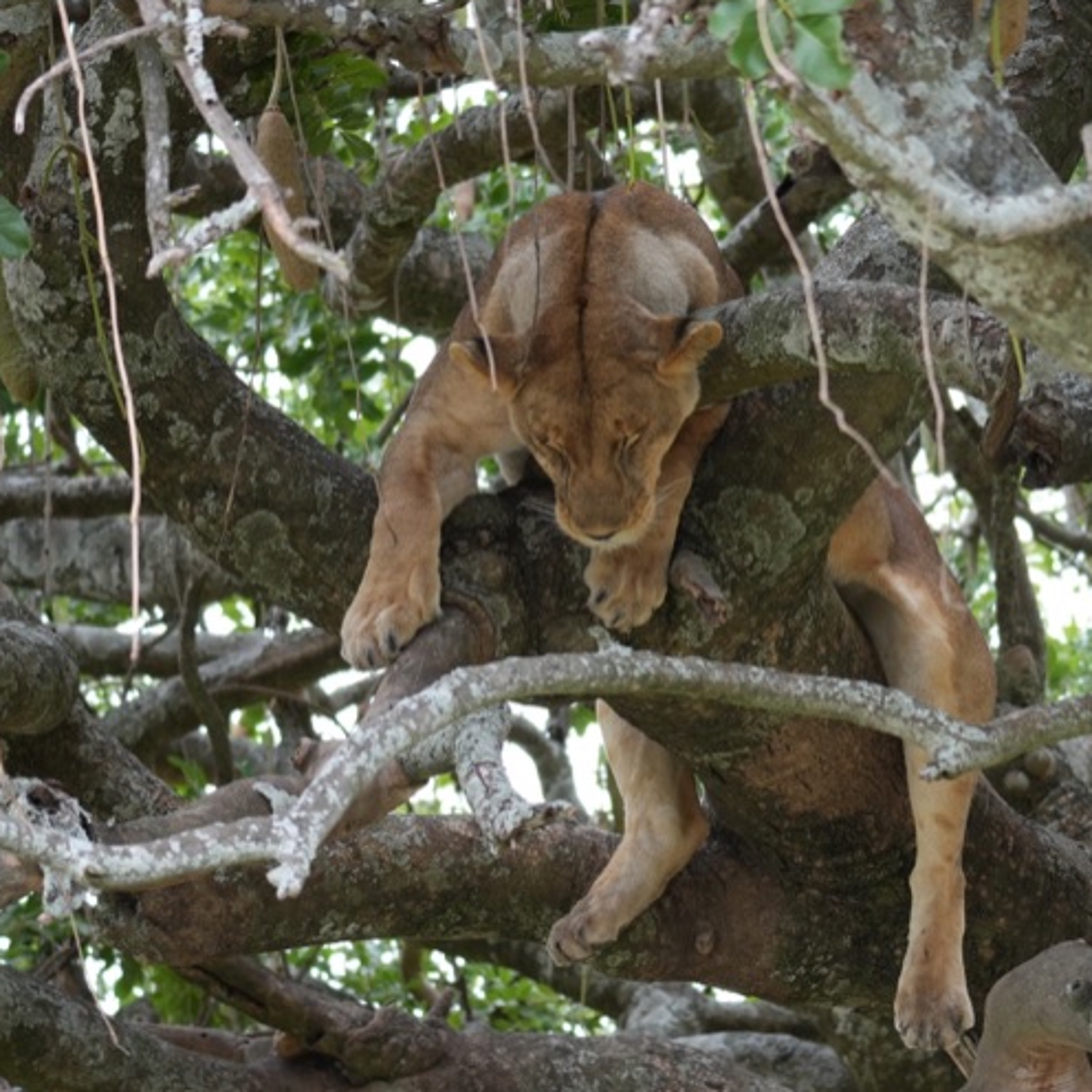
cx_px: 832
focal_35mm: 218
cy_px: 536
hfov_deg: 8.0
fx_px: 7780
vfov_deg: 8.0
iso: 500
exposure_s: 1/200
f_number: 5
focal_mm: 106
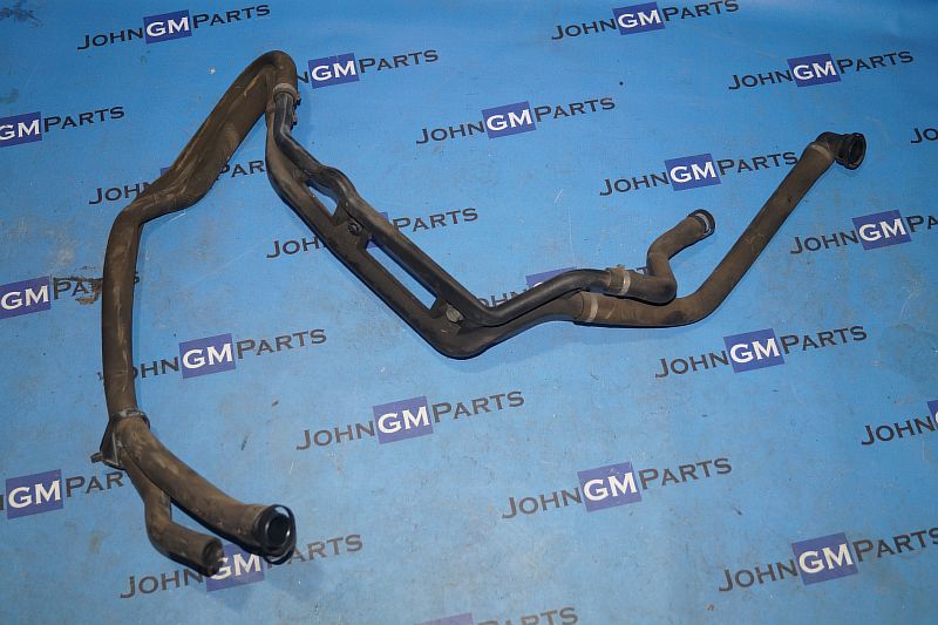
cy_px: 312
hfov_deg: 46.4
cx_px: 469
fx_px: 1094
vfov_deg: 31.9
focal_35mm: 42
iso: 640
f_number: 4.5
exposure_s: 1/160
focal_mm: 28
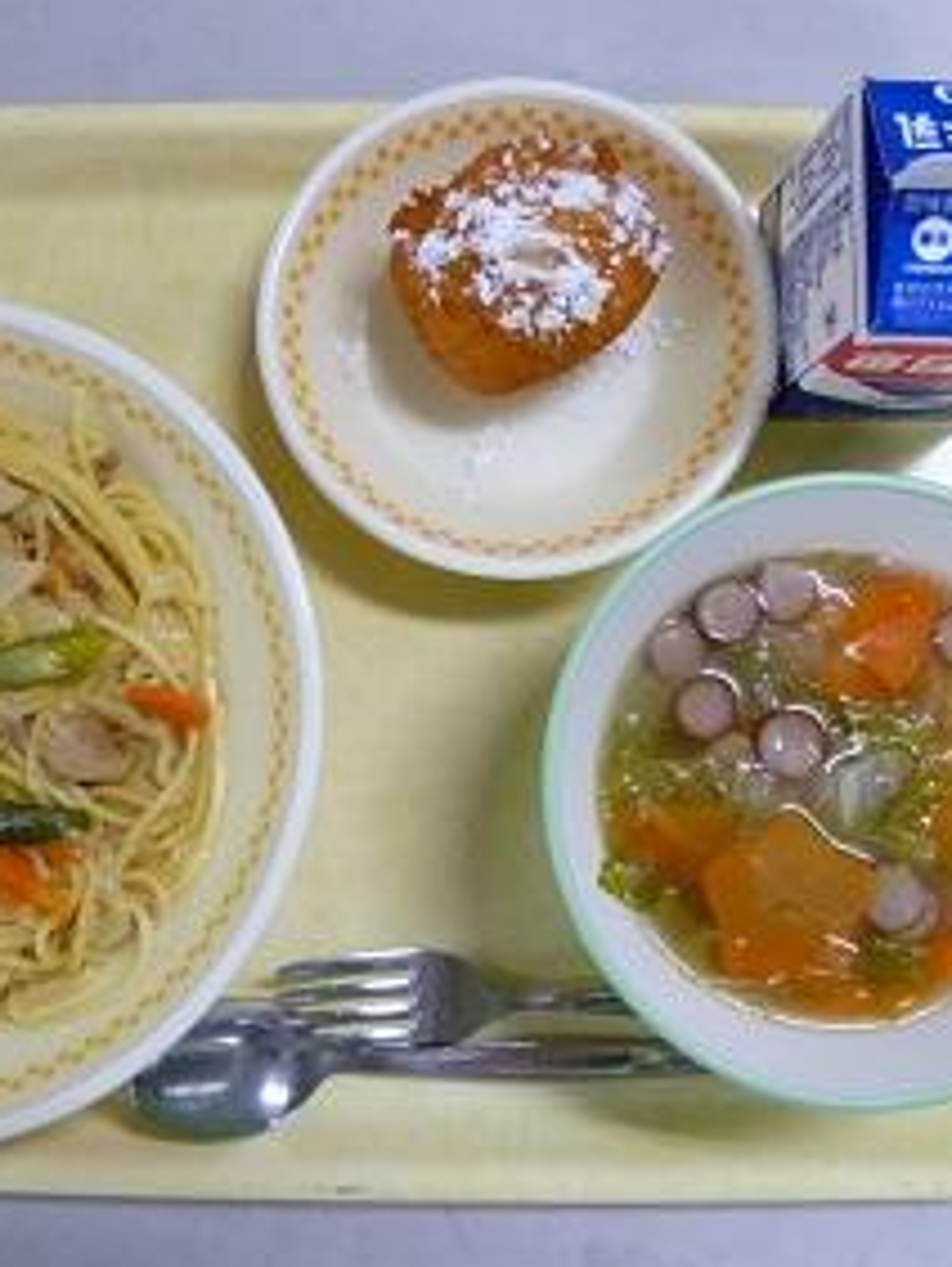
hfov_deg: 41.6
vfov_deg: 53.9
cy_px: 669
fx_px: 1245
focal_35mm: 34
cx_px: 373
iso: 250
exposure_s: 1/60
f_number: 2.2
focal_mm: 4.3
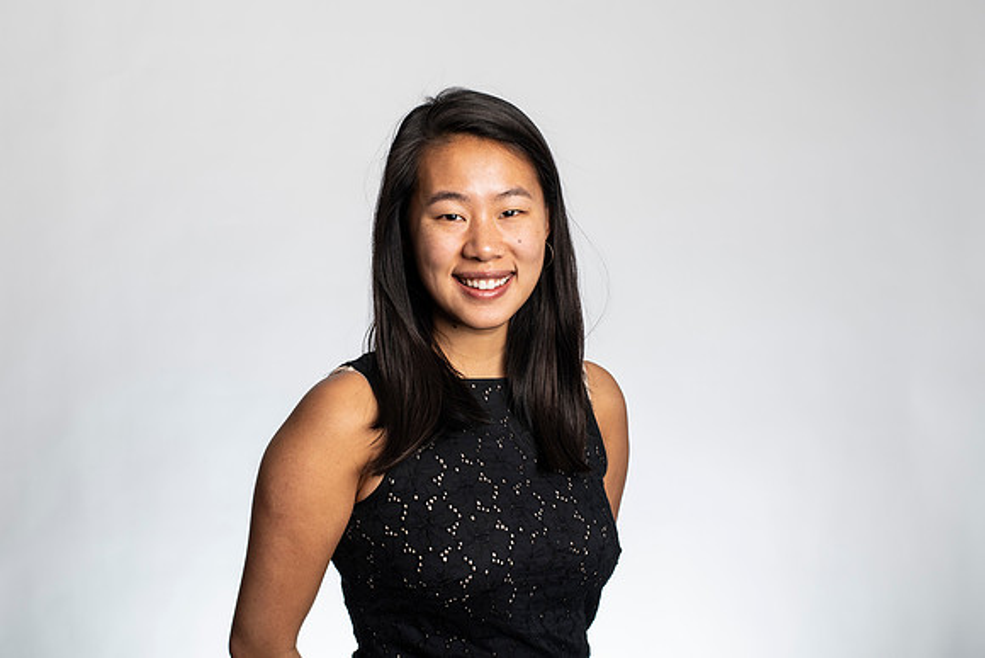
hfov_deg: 36.1
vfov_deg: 24.5
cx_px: 447
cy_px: 333
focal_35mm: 55
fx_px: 1512
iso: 80
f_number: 5.6
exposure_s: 1/200
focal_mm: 50
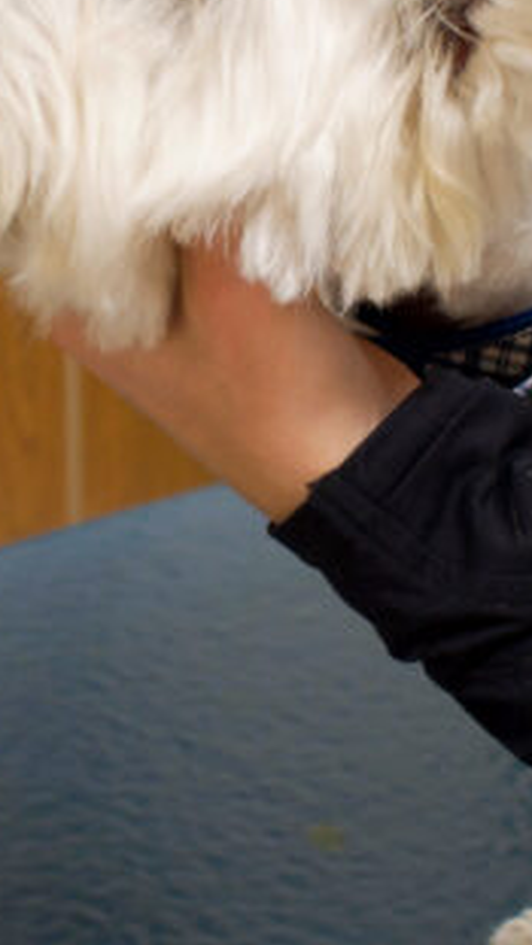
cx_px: 214
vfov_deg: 19.6
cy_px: 340
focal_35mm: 109
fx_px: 2726
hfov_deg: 11.1
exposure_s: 1/40
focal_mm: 21
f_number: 3.8
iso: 400
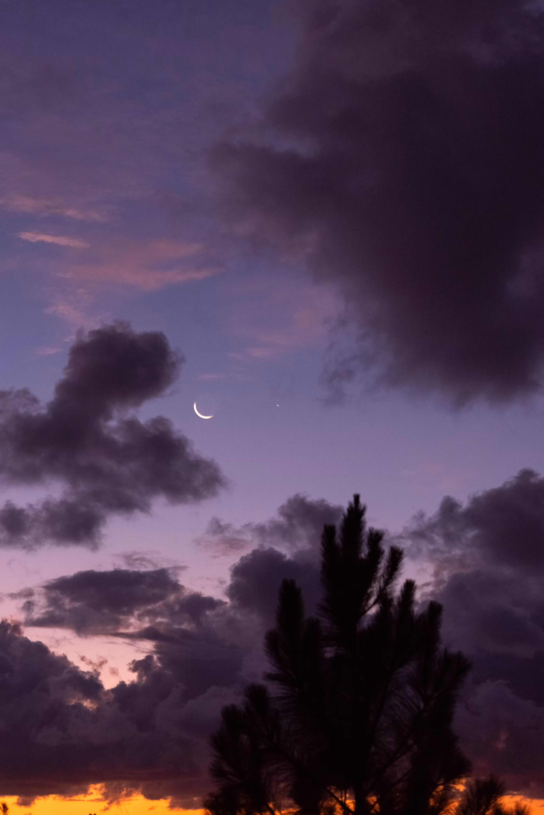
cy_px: 408
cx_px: 200
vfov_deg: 31.4
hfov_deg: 21.2
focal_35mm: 64
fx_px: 1451
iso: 800
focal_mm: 64
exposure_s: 1/40
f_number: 4
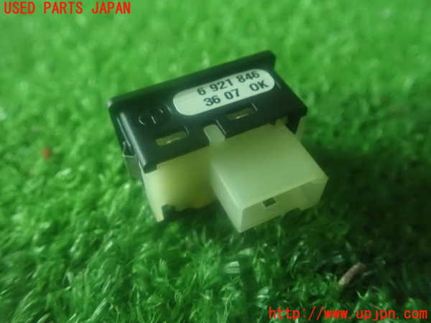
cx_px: 216
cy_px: 162
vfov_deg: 46.8
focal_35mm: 30
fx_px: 374
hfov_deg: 60.0
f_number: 2.3
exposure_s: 1/20
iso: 1600
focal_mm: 5.5
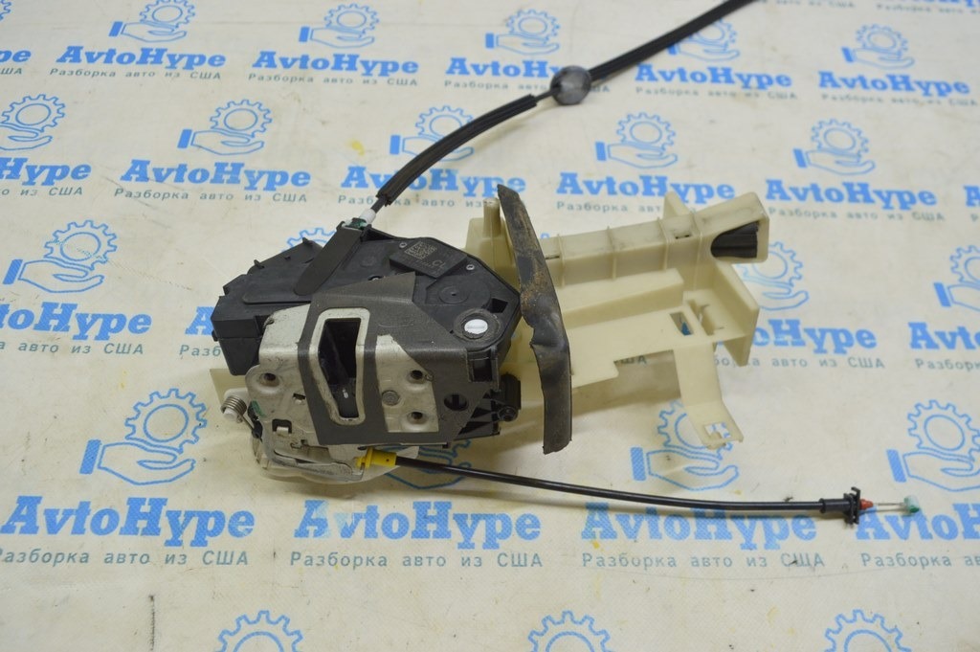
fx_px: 857
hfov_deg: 59.5
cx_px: 490
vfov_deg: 41.6
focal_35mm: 32
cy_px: 326
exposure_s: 1/25
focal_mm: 21
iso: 400
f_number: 5.6
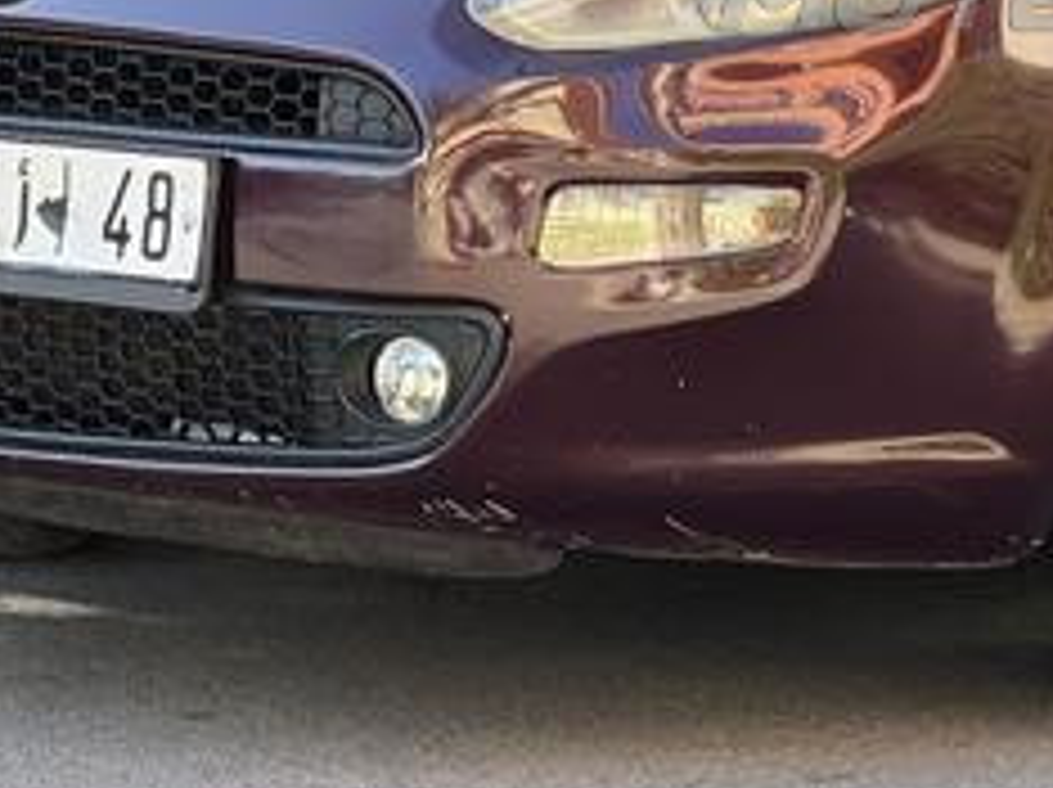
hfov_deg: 9.1
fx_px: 6533
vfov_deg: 6.9
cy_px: -61
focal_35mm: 215
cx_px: 1089
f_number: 2.8
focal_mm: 9
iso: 80
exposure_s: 1/121
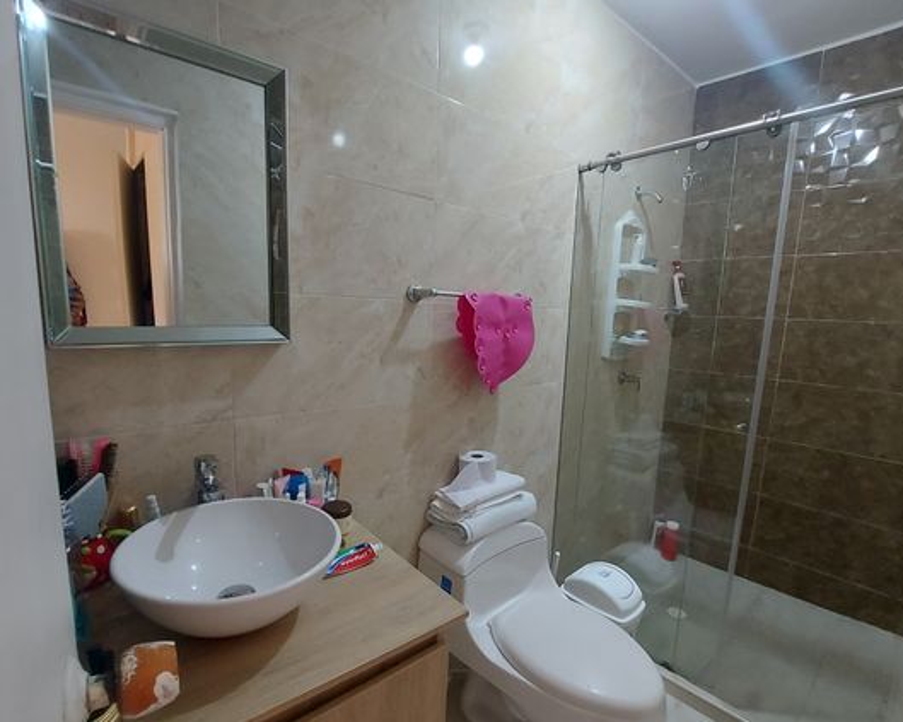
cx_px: 433
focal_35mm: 16
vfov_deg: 80.2
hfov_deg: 93.1
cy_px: 386
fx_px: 428
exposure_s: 1/40
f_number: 2.2
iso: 320
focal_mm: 1.74
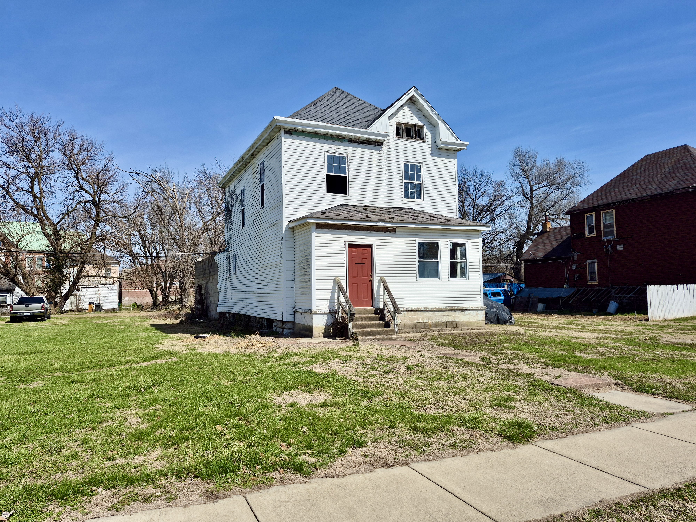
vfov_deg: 58.9
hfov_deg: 73.9
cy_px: 261
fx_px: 462
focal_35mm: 23
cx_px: 348
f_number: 1.8
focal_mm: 5.4
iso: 25
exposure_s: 1/3112
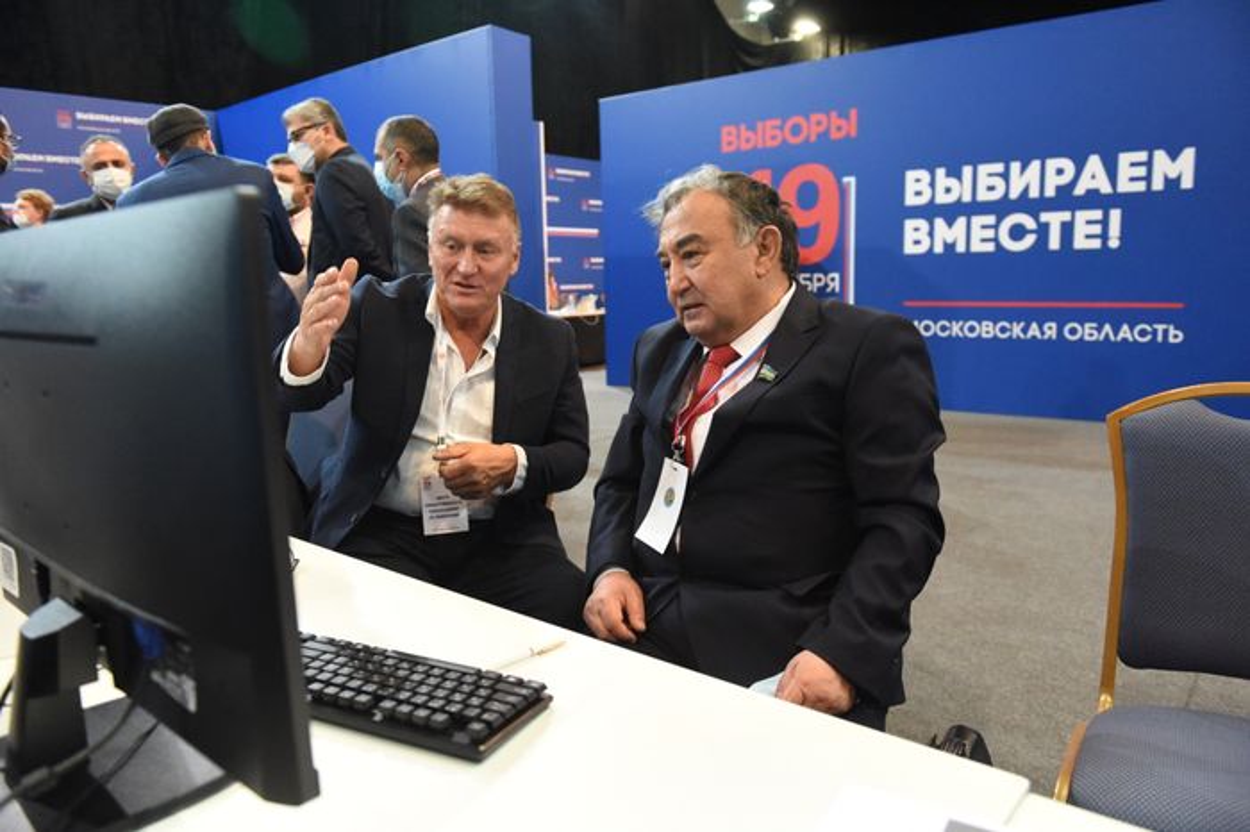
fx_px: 902
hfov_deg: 69.4
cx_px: 625
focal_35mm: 26
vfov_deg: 49.5
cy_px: 416
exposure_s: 1/640
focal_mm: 26
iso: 12800
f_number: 4
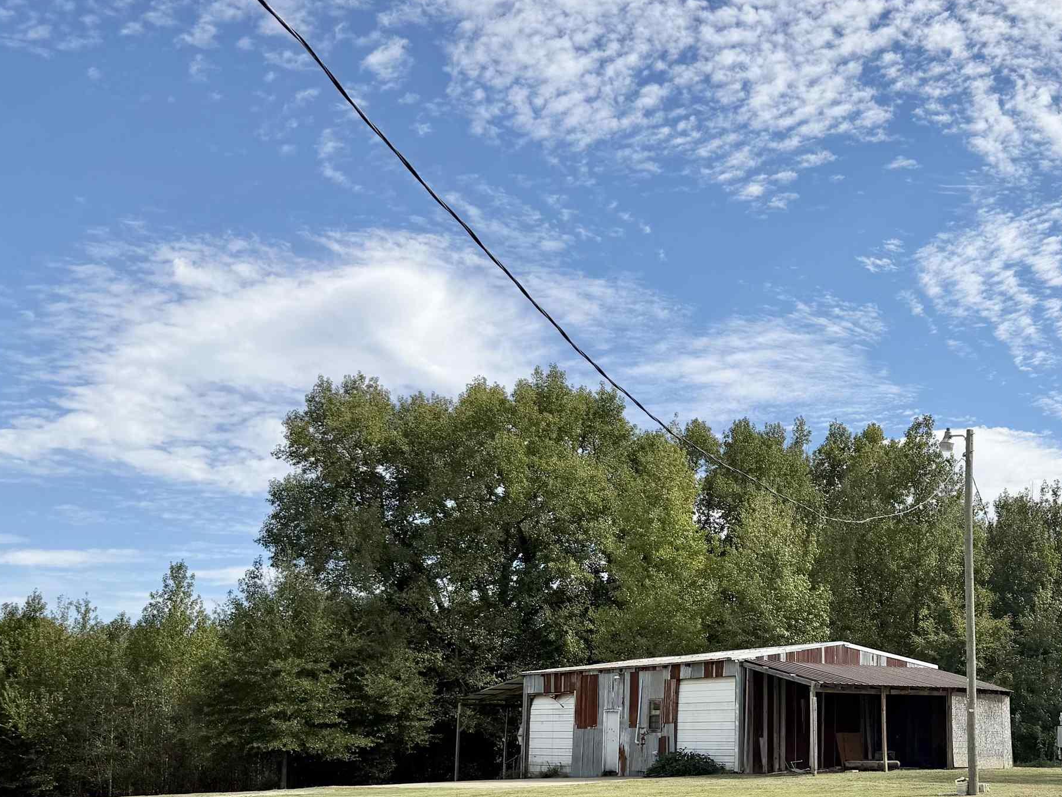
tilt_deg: +7.5
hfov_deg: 44.0
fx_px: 1258
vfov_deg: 34.7
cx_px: 815
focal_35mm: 41
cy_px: 554
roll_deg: +0.7
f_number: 1.78
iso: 80
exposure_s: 1/6711
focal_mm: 6.76
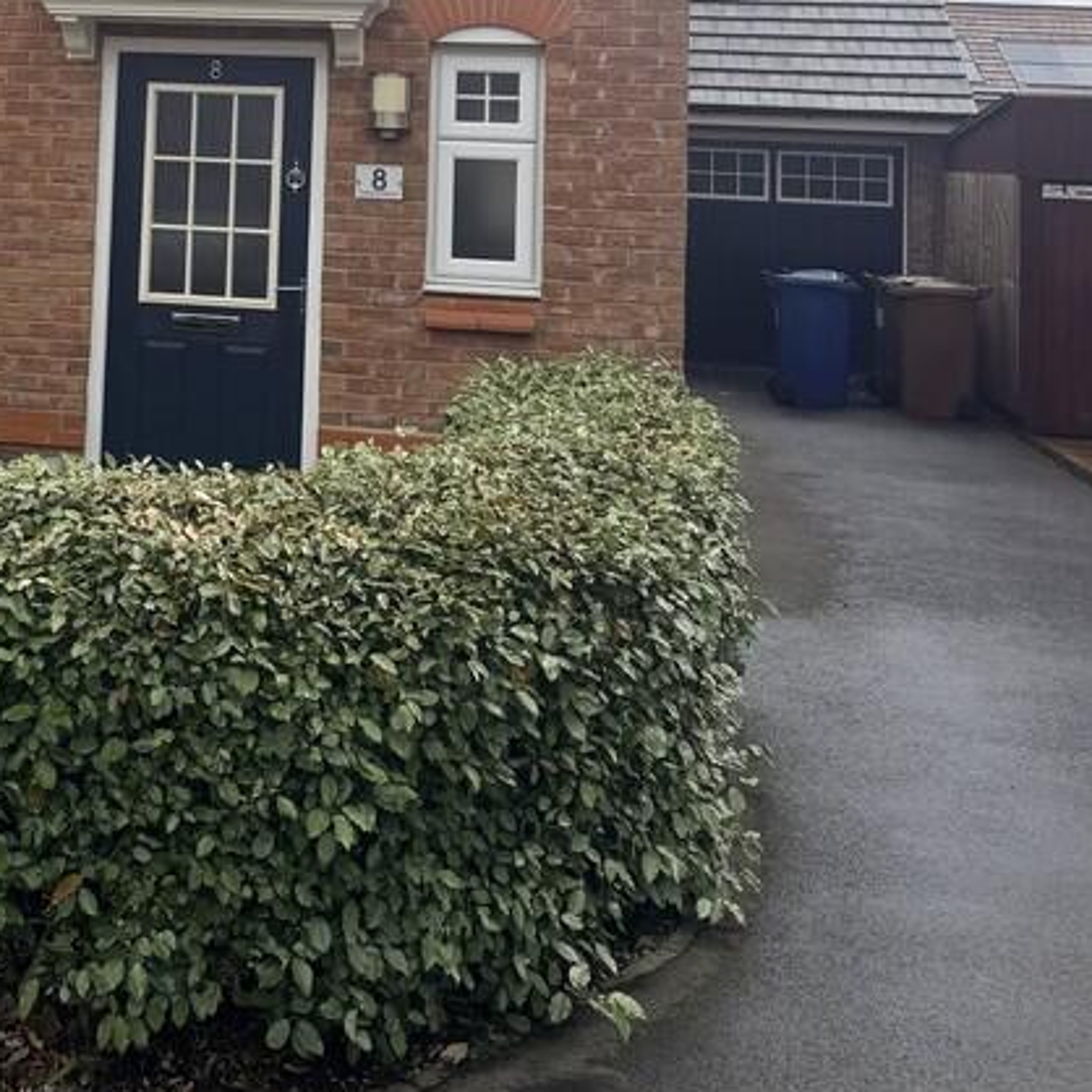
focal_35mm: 52
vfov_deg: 30.4
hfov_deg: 31.8
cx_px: 196
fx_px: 1856
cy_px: -5
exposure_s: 1/4167
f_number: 1.78
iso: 80
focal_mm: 6.76
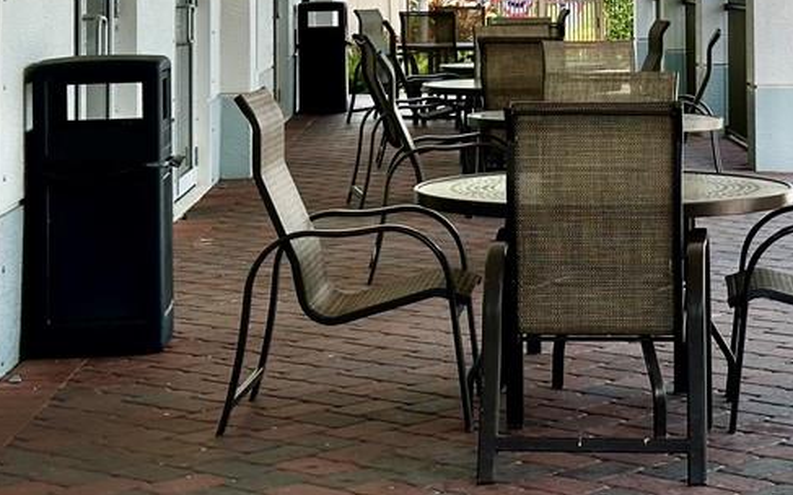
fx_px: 2312
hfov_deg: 19.3
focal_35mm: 107
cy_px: -127
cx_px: 642
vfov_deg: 11.9
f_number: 1.78
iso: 64
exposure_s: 1/944
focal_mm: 6.86
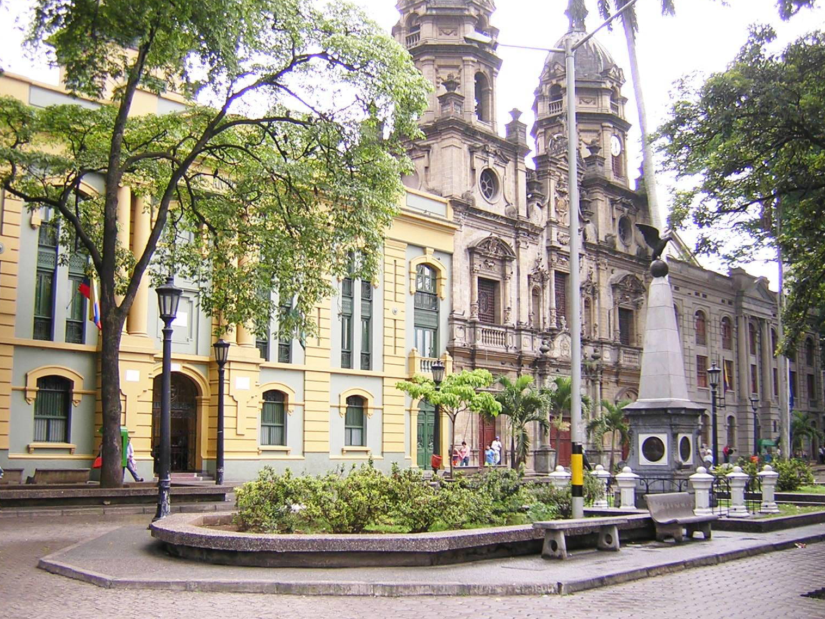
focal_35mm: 38
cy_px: 319
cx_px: 395
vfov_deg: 37.7
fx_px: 906
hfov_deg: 49.0
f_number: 2.6
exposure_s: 1/114
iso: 100
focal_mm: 4.7
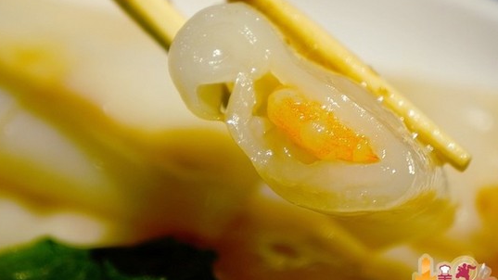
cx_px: 249
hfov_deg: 22.1
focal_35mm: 97
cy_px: 132
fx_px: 1275
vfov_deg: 12.5
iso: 500
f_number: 5.6
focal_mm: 55
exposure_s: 1/100
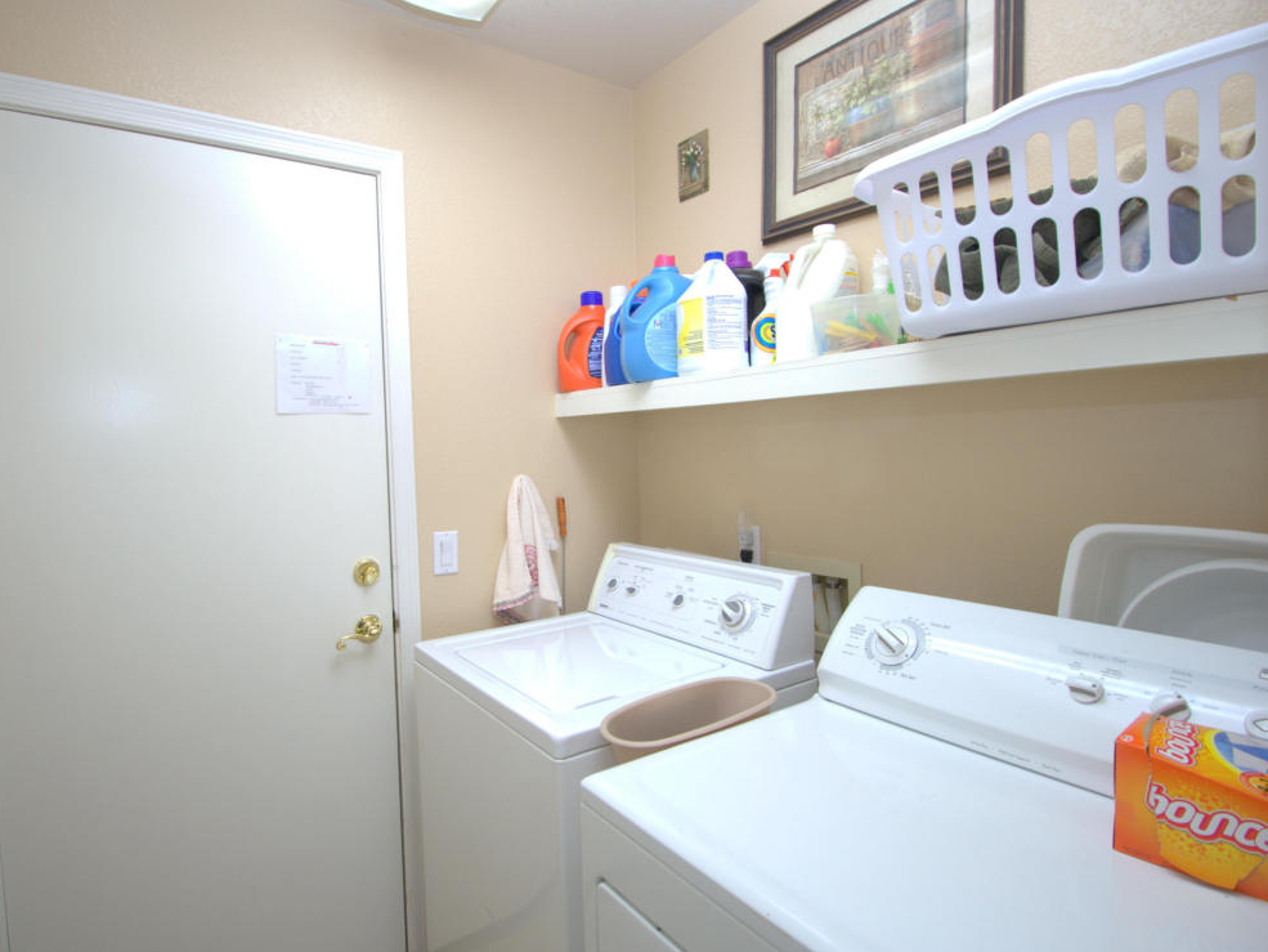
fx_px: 659
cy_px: 473
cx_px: 562
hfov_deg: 87.4
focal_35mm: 18
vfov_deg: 71.6
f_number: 4.5
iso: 125
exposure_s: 1/30
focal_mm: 10
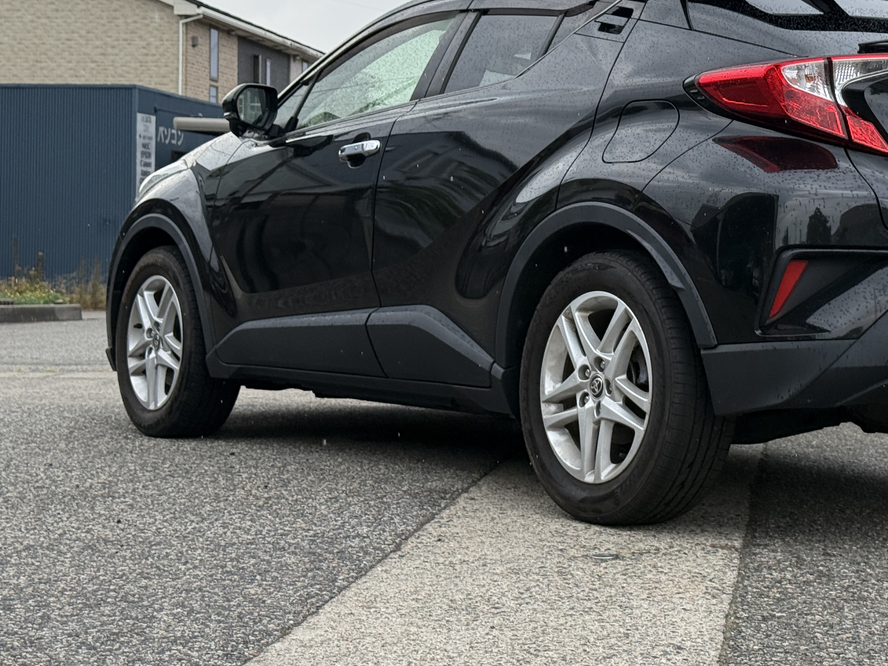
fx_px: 1924
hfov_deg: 25.7
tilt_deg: +2.5
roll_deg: +0.0
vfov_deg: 19.5
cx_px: 654
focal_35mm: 75
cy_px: 165
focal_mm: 6.76
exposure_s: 1/1642
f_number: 1.78
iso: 64
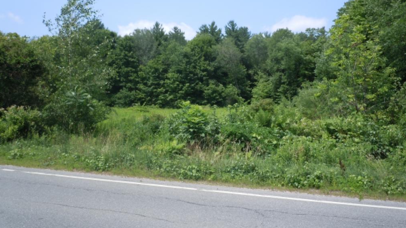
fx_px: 334
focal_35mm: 31
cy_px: 93
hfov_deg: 62.6
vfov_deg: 37.6
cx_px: 205
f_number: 3.7
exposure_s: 1/640
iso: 100
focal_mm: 5
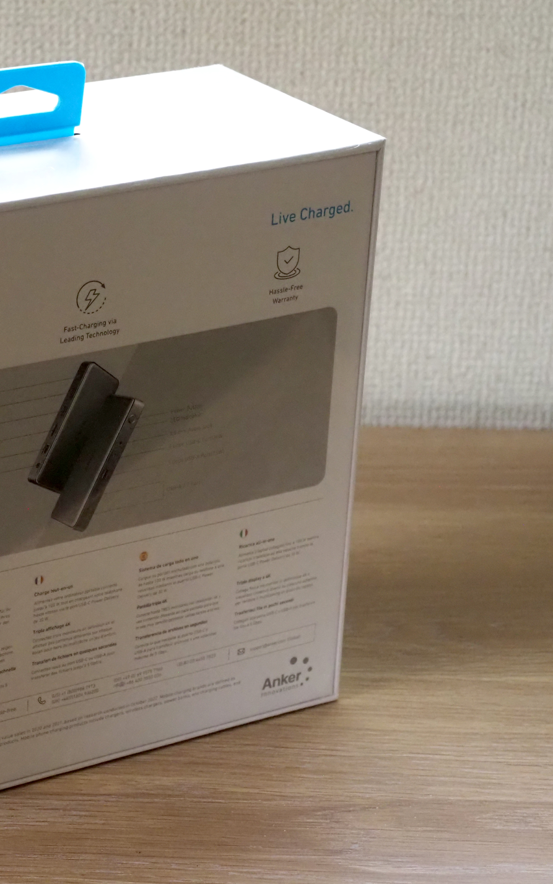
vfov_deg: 18.3
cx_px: 27
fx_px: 2748
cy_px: 443
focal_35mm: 114
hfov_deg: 11.4
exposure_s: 1/80
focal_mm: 40
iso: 4000
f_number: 5.6
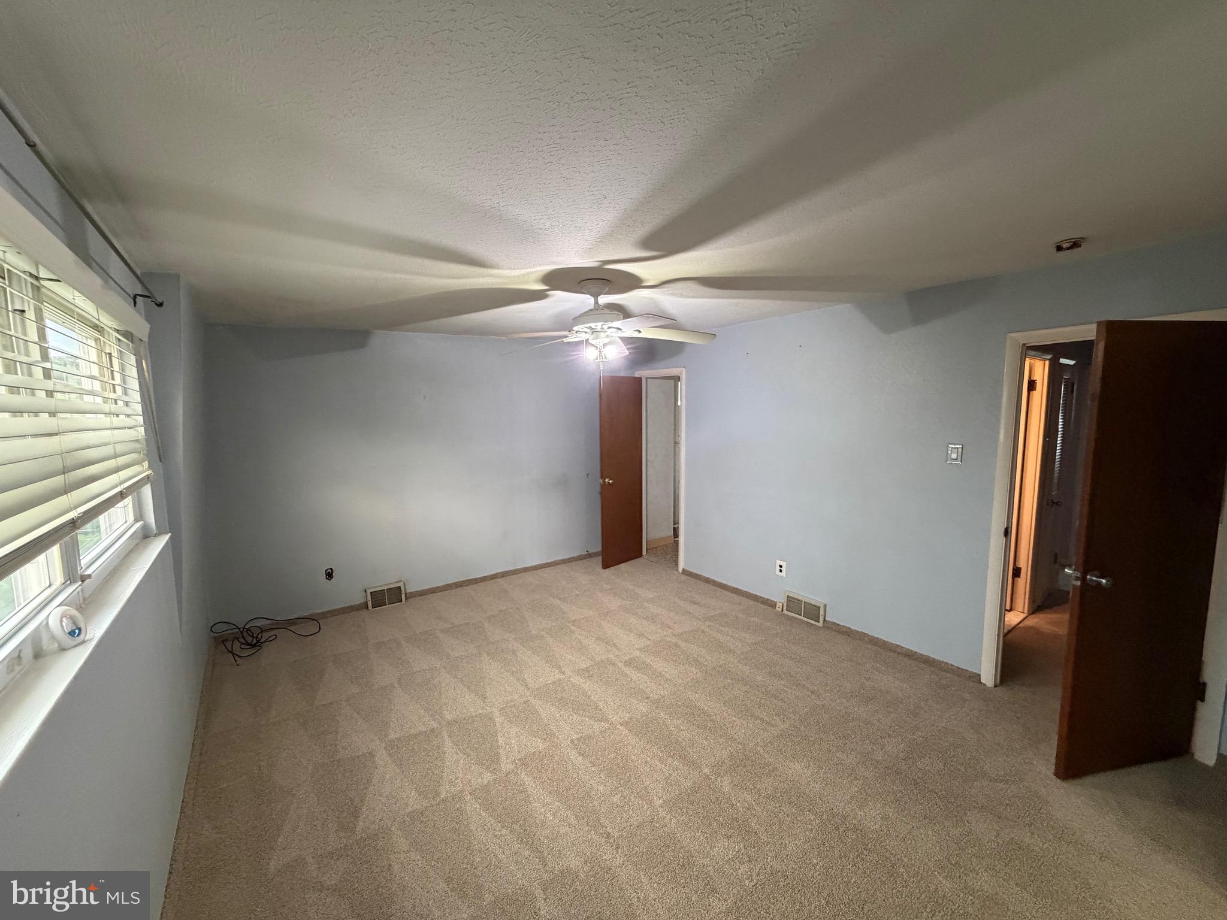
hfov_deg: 102.1
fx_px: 496
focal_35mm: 14
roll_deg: +1.4
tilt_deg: -6.1
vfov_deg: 85.7
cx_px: 614
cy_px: 460
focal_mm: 2.22
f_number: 2.2
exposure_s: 1/60
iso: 500
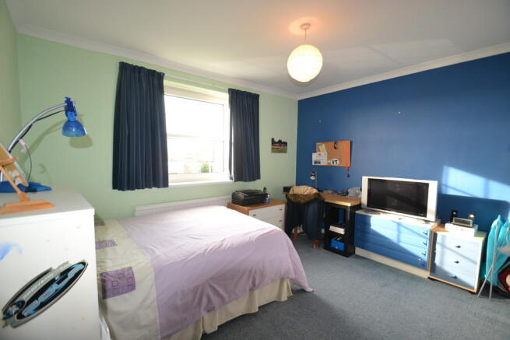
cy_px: 170
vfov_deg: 77.4
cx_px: 255
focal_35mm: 15
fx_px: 213
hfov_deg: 100.4
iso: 400
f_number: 4
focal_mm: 10
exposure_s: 1/100
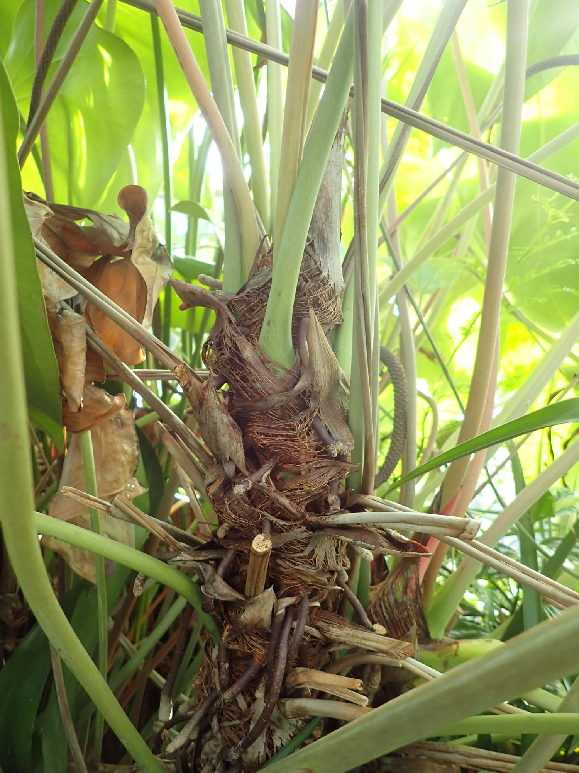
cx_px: 290
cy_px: 386
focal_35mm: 25
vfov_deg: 69.4
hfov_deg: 54.9
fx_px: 558
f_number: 2
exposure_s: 1/60
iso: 200
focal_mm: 4.5
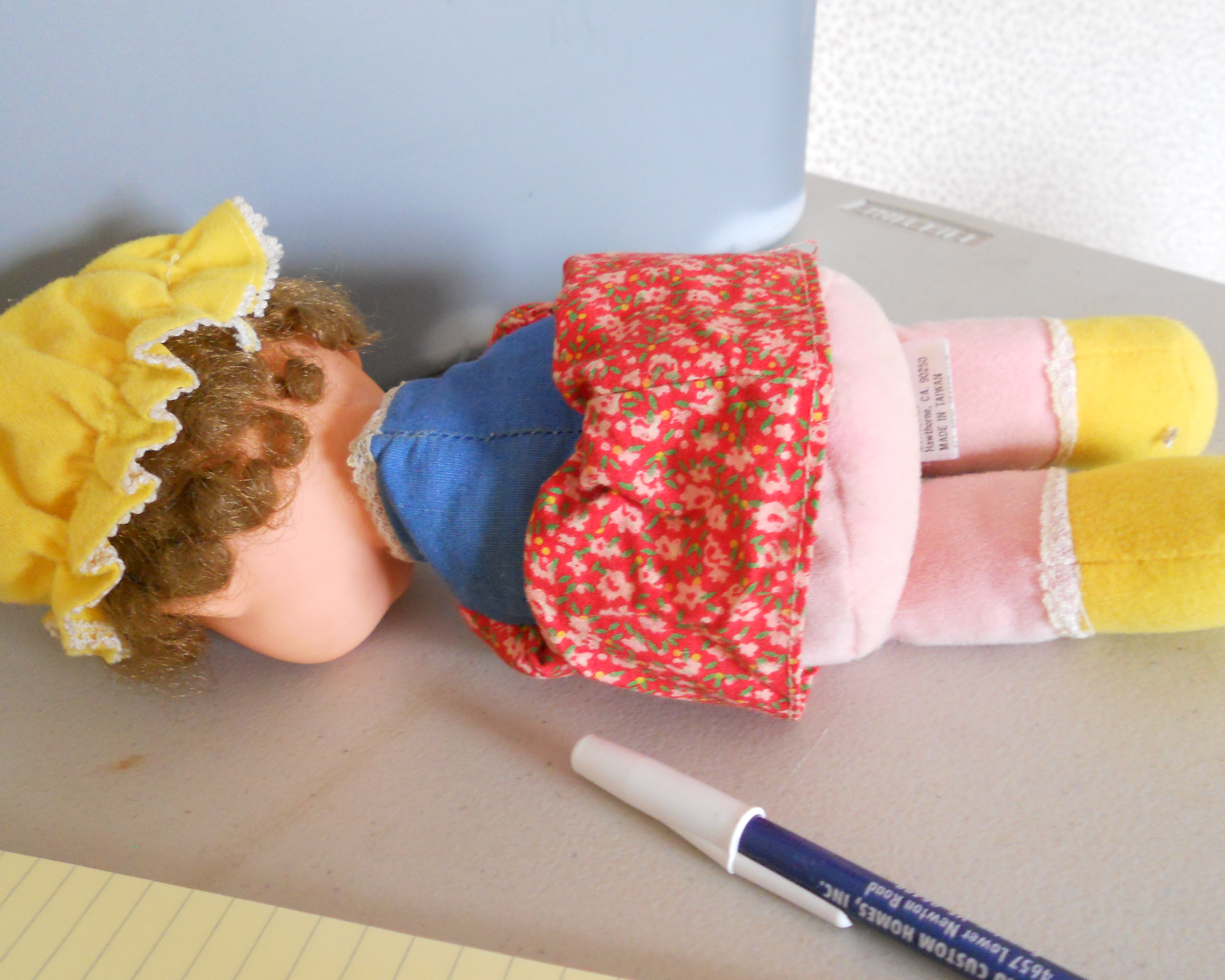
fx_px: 1233
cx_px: 575
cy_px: 494
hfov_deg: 52.8
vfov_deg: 43.4
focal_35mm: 34
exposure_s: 1/30
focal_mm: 5.8
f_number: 3.5
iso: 400
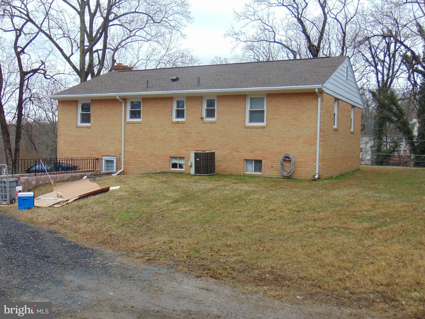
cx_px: 212
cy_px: 160
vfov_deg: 36.8
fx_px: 479
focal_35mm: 39
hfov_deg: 47.9
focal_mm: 6.9
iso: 80
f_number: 3.3
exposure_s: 1/250
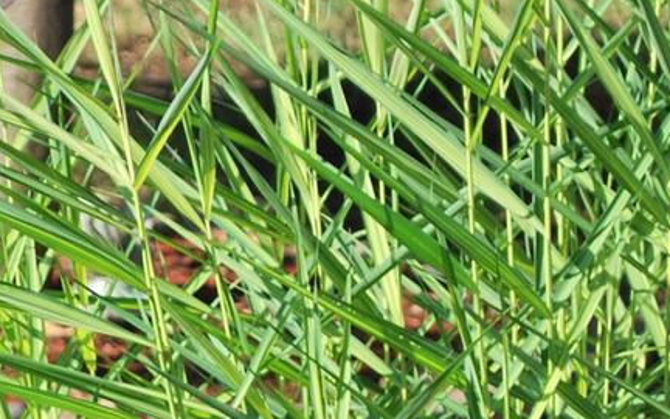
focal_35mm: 399
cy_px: 329
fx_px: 7293
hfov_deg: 5.2
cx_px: -312
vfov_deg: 3.3
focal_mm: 55
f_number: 6.3
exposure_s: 1/160
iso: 100
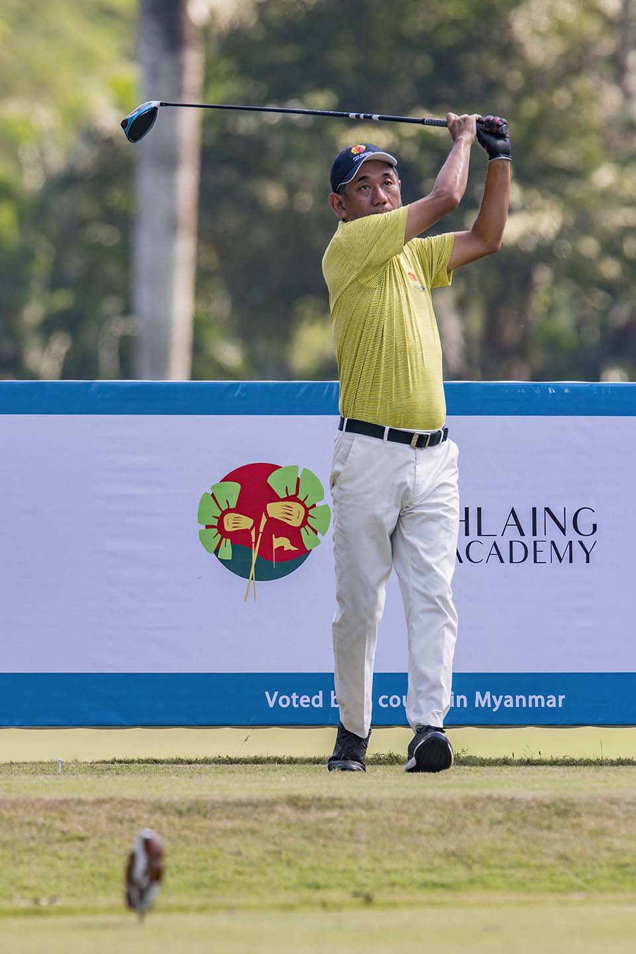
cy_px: 477
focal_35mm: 650
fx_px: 17224
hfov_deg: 2.1
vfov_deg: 3.2
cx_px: 318
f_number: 8
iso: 1600
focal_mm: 650
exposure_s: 1/2000
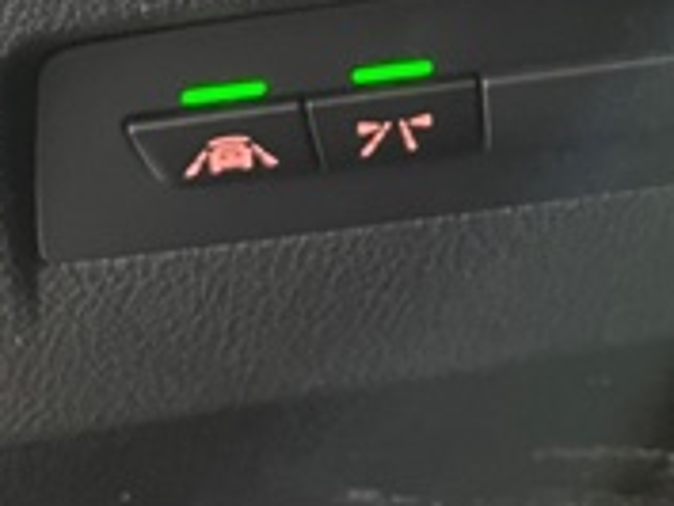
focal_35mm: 94
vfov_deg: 14.5
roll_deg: +4.8
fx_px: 1831
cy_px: -289
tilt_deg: -1.0
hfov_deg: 20.2
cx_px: 674
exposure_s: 1/25
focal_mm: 4.2
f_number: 1.6
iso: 800
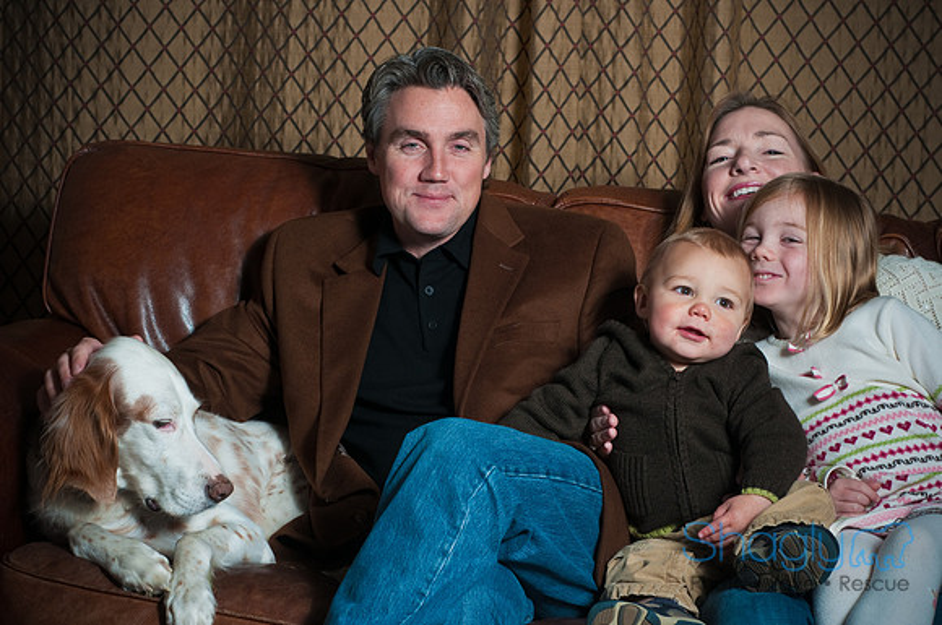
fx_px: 1960
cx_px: 471
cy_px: 312
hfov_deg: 27.0
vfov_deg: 18.1
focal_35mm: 75
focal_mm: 50
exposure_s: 1/160
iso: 100
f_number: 5
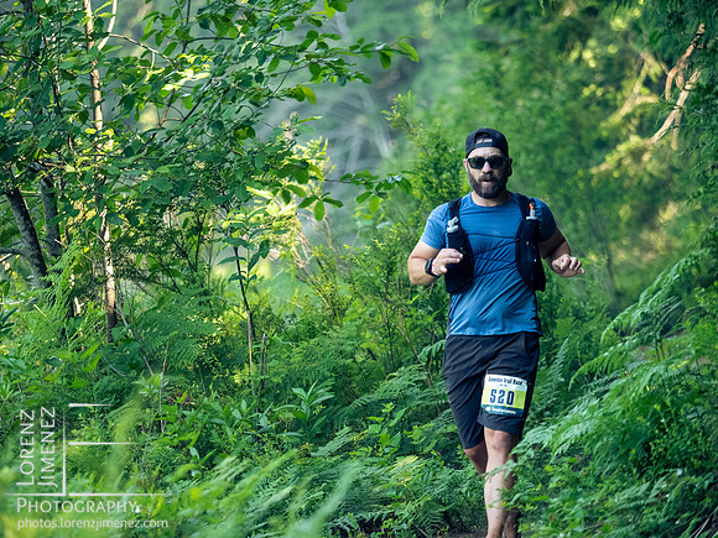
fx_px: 5600
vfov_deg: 5.5
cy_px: 269
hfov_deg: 7.3
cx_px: 359
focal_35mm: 270
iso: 3200
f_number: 2.8
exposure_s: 1/1000
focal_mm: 135
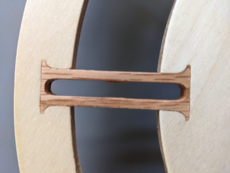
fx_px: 179
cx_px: 115
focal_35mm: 27
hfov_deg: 65.3
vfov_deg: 51.4
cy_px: 86
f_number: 1.73
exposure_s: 1/120
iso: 357
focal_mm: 4.38
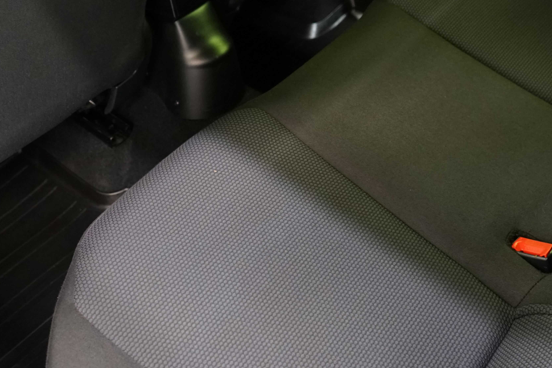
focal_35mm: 52
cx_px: 253
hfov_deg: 38.2
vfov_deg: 25.8
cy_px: 121
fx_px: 797
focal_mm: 29
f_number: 4
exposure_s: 1/20
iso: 2500
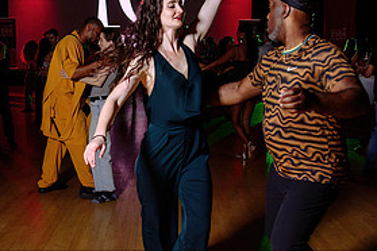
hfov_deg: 36.9
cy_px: 121
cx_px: 186
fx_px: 565
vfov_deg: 25.1
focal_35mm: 54
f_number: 2.8
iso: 800
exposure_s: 1/60
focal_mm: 24
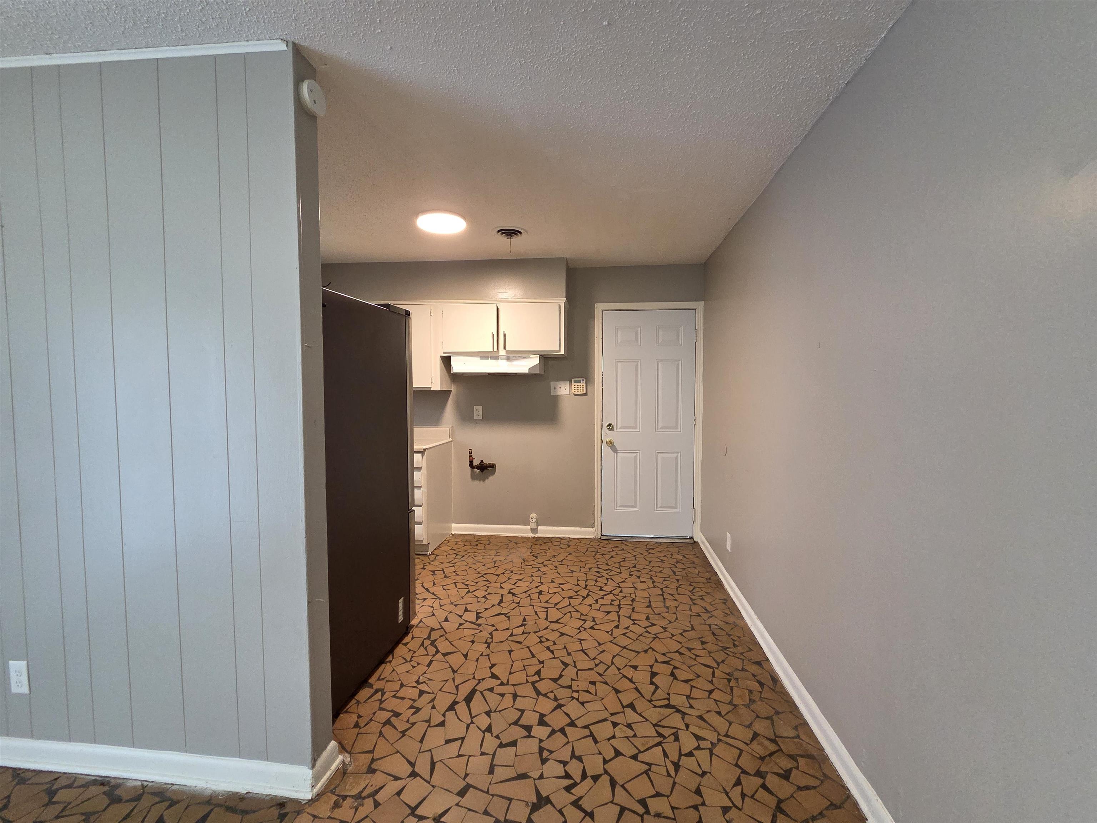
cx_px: 548
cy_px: 412
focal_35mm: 13
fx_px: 412
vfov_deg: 89.9
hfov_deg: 106.2
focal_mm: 2.2
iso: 500
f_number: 2.2
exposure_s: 1/60
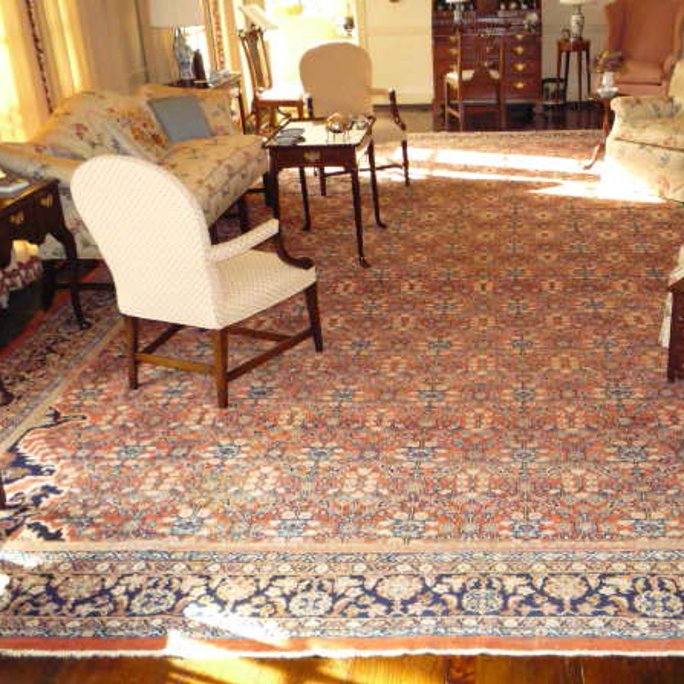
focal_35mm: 38
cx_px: 474
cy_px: 318
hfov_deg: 43.0
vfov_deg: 43.8
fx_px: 850
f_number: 3.3
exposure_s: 1/30
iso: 400
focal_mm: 5.2
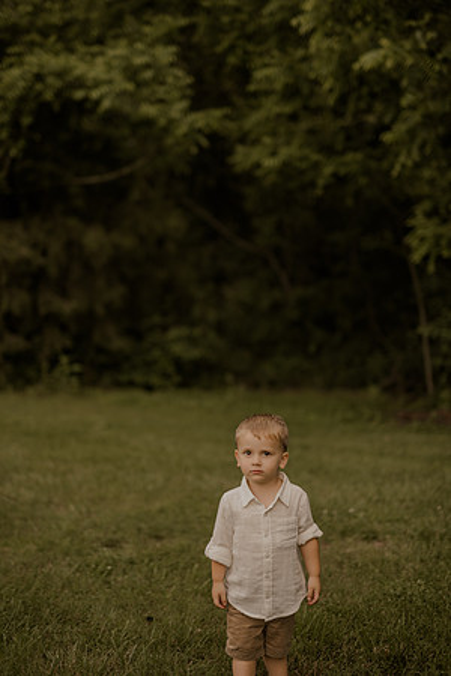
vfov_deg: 39.6
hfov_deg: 27.0
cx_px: 226
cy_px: 338
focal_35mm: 50
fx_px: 940
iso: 200
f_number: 2.8
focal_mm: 50
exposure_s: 1/800
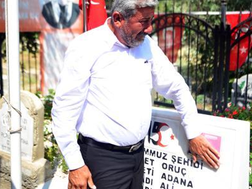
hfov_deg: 39.7
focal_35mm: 48
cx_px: 123
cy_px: 80
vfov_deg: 30.2
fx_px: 349
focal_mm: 38
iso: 200
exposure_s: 1/1600
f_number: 2.8
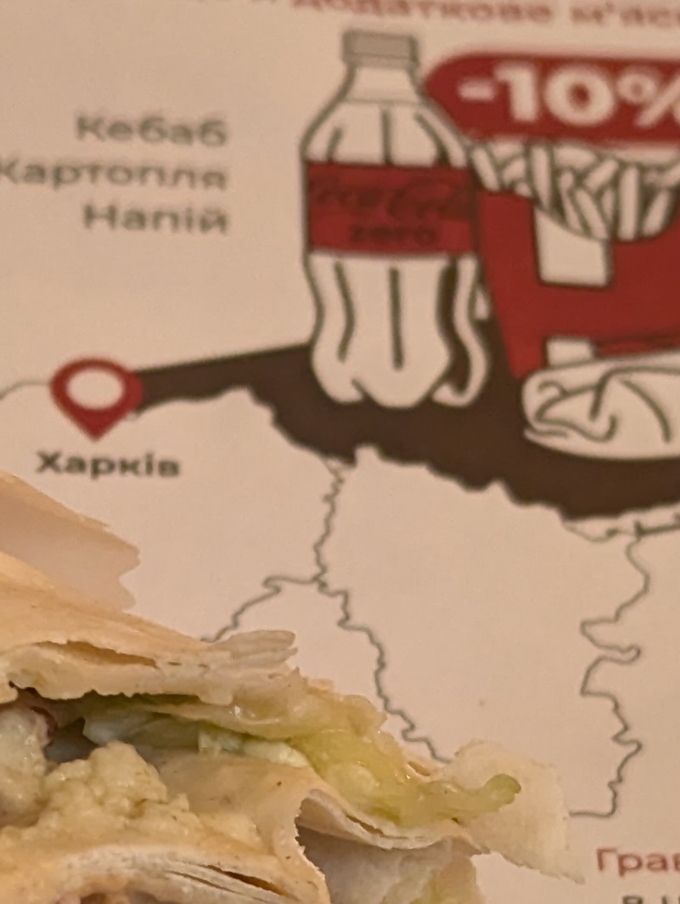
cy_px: 974
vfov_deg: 10.6
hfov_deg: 8.1
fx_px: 4808
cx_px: 272
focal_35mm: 184
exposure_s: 1/90
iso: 422
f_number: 1.85
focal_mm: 6.81
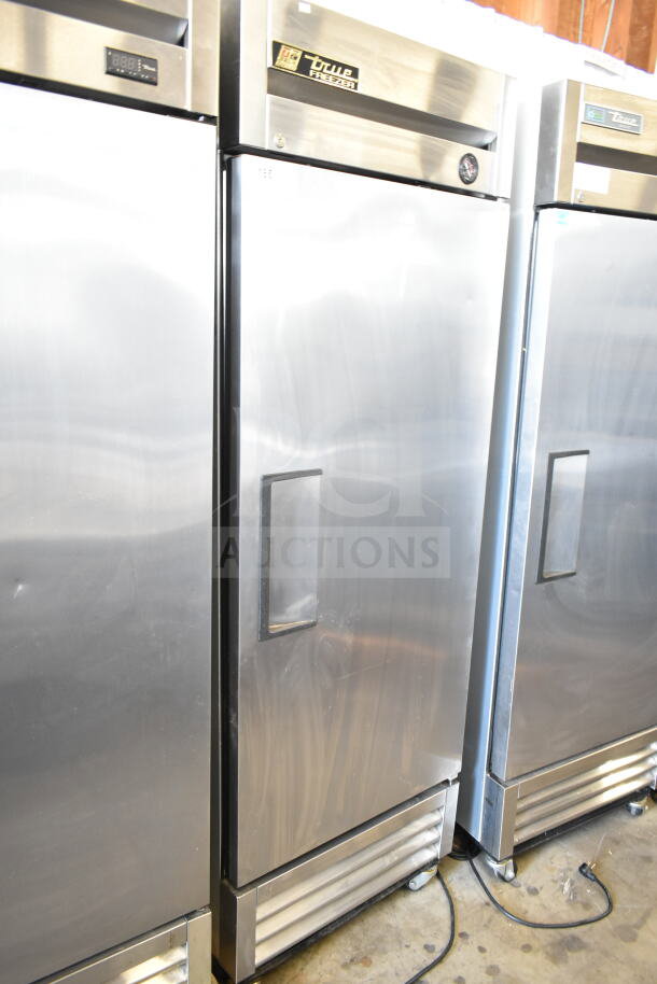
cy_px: 492
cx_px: 328
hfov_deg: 48.0
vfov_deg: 67.4
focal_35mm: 27
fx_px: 739
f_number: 3.5
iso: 1600
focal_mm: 18
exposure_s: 1/30
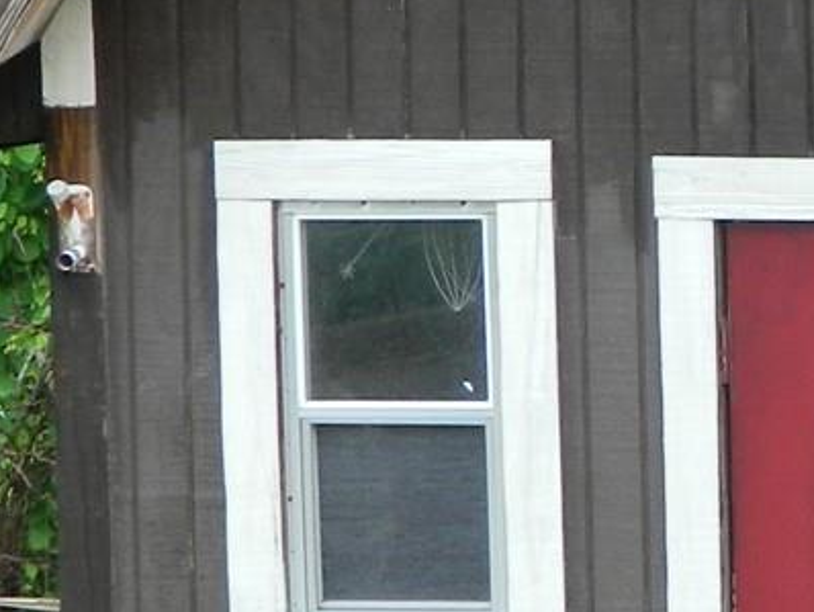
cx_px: 1714
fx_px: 10165
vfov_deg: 3.4
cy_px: 174
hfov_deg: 4.5
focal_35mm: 432
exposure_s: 1/80
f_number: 4.2
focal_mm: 15.1
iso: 80
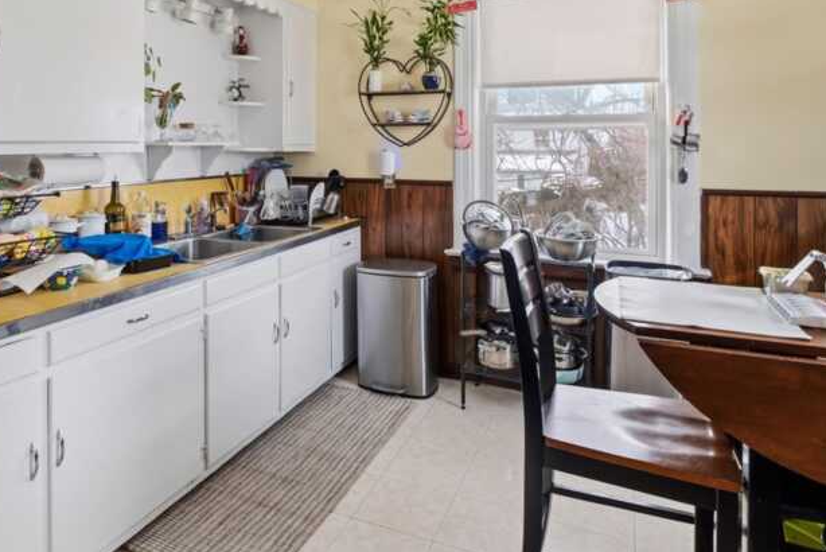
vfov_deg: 49.1
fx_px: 574
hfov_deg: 70.2
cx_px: 304
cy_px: 133
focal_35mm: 25
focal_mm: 10
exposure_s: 1/2
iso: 320
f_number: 8
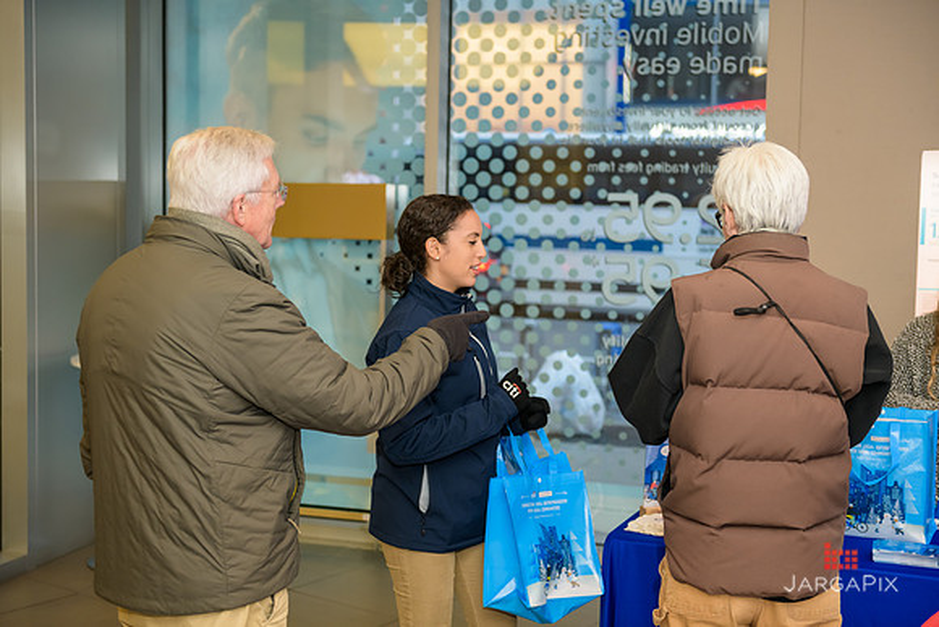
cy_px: 314
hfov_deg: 39.6
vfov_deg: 27.0
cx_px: 470
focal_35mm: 50
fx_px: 1304
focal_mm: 50
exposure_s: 1/125
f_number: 3.2
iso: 800
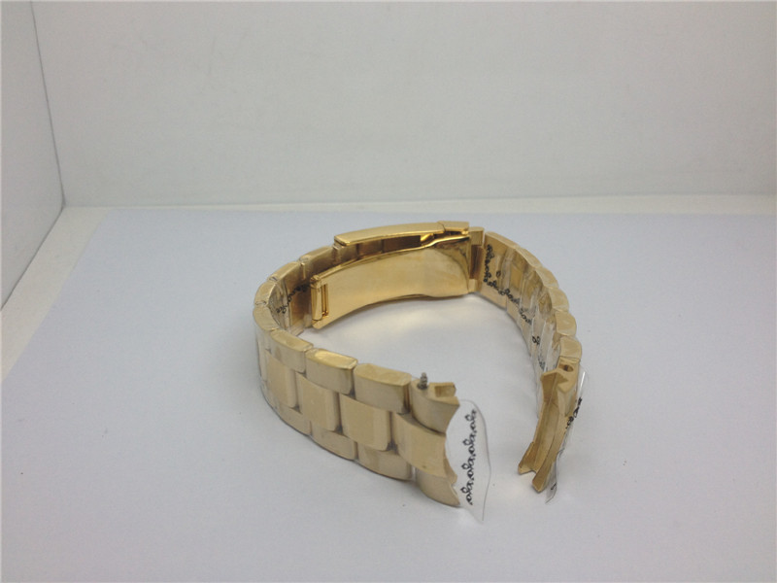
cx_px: 388
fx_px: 786
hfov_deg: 52.6
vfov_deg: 40.7
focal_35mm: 35
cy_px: 292
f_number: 2.4
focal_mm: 4.28
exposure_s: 1/157
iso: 50
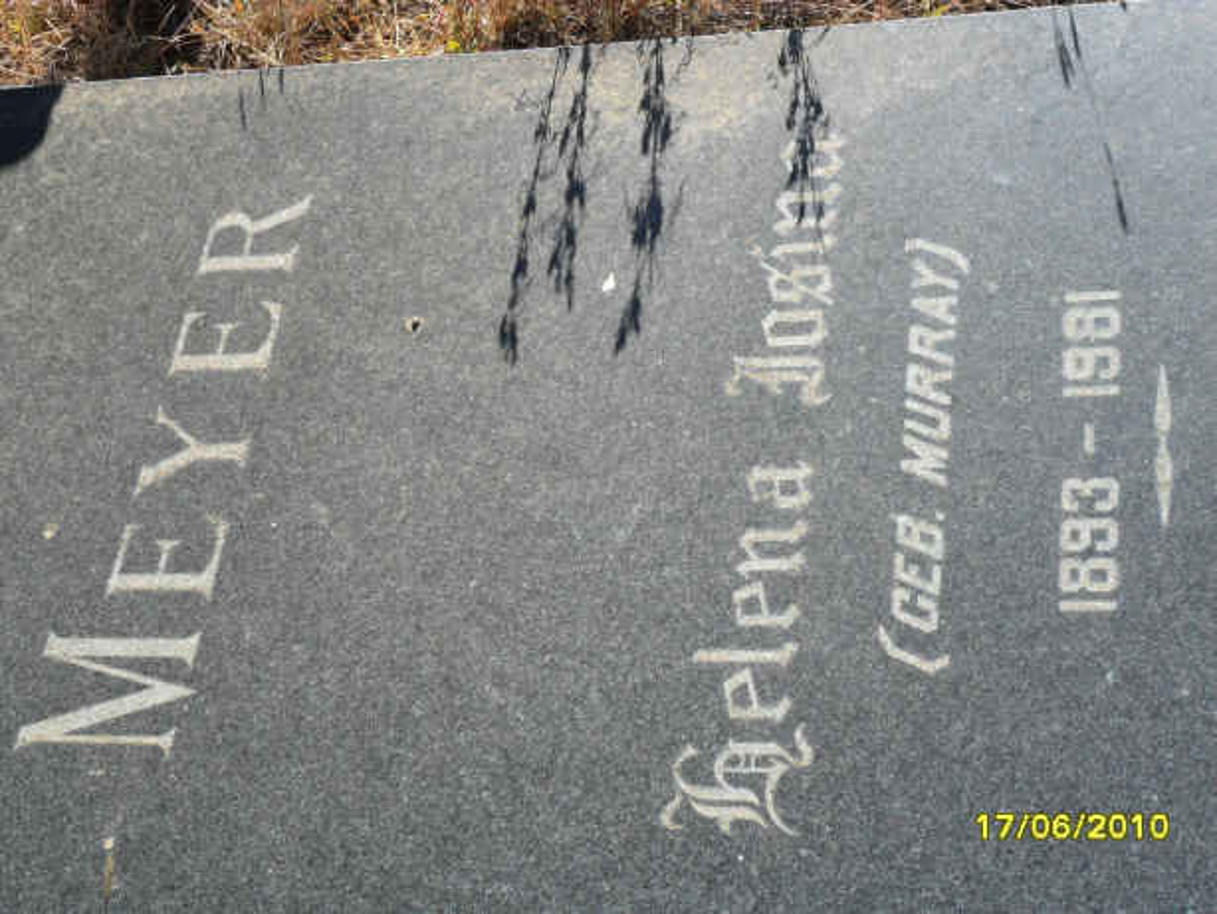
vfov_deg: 23.3
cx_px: 608
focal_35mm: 63
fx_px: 2216
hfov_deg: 30.7
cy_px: 457
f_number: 5.6
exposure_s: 1/250
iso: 100
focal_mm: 11.2
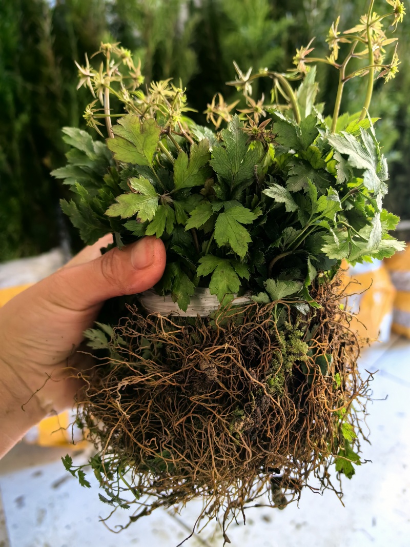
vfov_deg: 65.3
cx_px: 205
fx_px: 426
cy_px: 274
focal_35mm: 27
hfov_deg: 51.3
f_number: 2
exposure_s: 1/100
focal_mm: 5.75
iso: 64
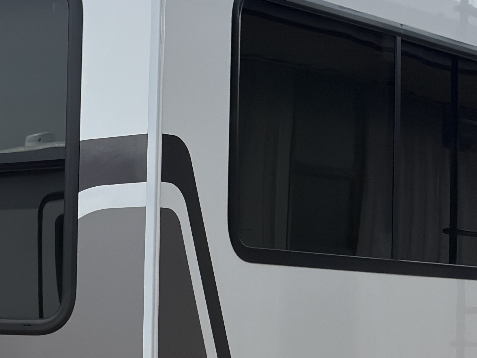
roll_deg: -1.6
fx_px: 1612
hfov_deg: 15.1
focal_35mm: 117
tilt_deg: +1.9
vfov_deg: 12.6
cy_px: 291
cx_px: -321
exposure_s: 1/5348
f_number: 1.78
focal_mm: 6.76
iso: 64
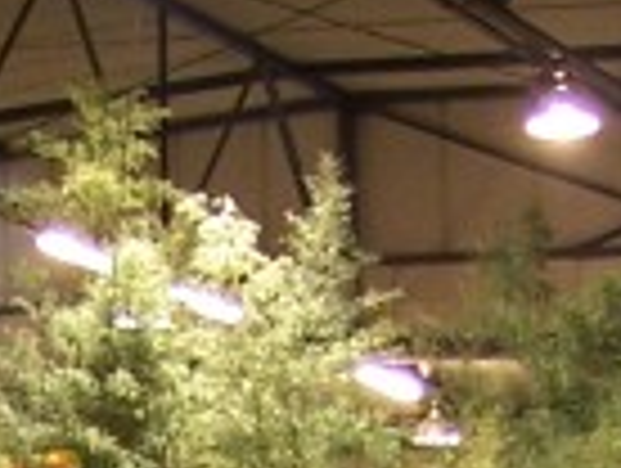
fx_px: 5050
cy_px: 1516
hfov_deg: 7.0
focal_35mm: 281
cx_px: 27
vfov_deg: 5.0
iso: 80
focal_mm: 6.3
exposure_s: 1/2
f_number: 2.8
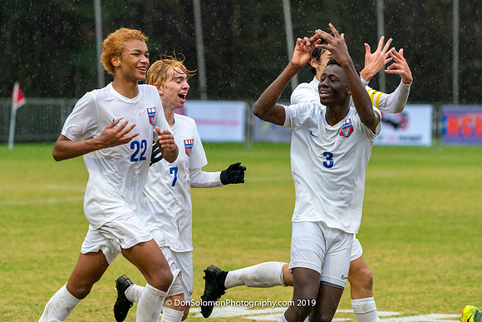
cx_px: 249
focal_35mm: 291
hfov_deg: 7.1
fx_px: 3898
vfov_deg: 4.7
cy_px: 162
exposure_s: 1/1000
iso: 3200
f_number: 5.6
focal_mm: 247
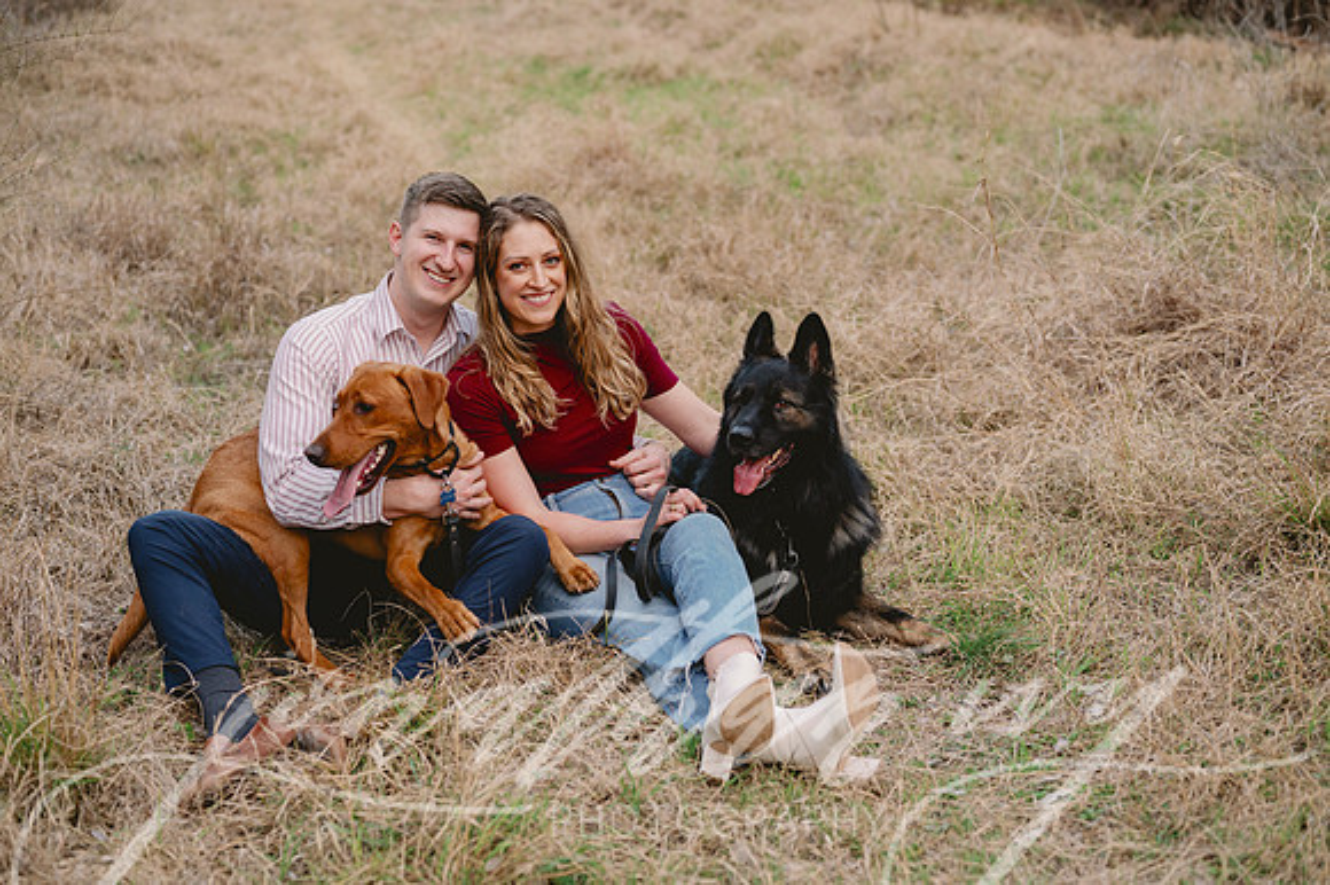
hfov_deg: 39.6
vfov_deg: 27.0
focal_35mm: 50
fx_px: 1846
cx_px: 665
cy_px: 442
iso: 800
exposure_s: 1/400
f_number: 2.8
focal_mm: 50
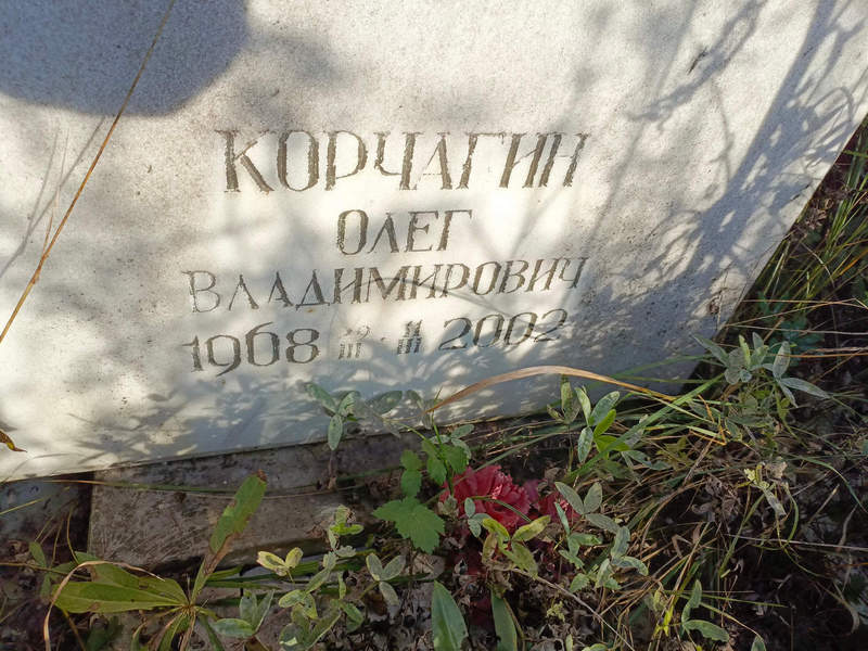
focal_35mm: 25
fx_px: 627
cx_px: 434
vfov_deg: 54.9
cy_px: 326
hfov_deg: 69.4
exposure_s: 1/932
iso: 110
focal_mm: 4.76
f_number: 1.69
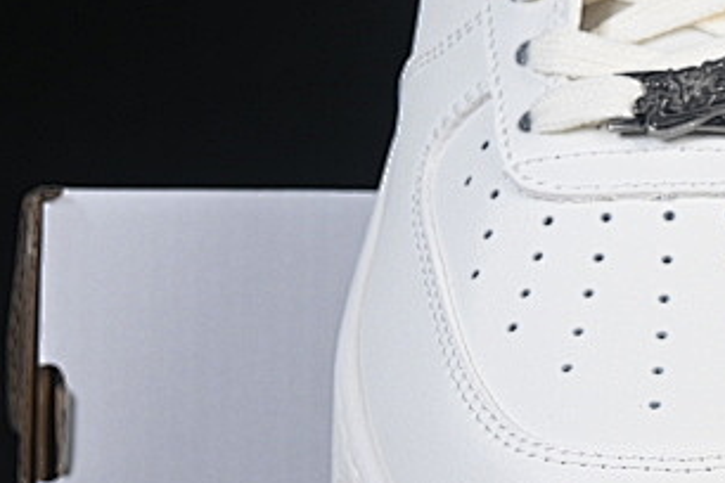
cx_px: 969
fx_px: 5336
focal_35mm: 265
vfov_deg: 5.2
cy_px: 234
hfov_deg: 7.7
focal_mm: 50
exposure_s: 1/80
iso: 160
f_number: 8
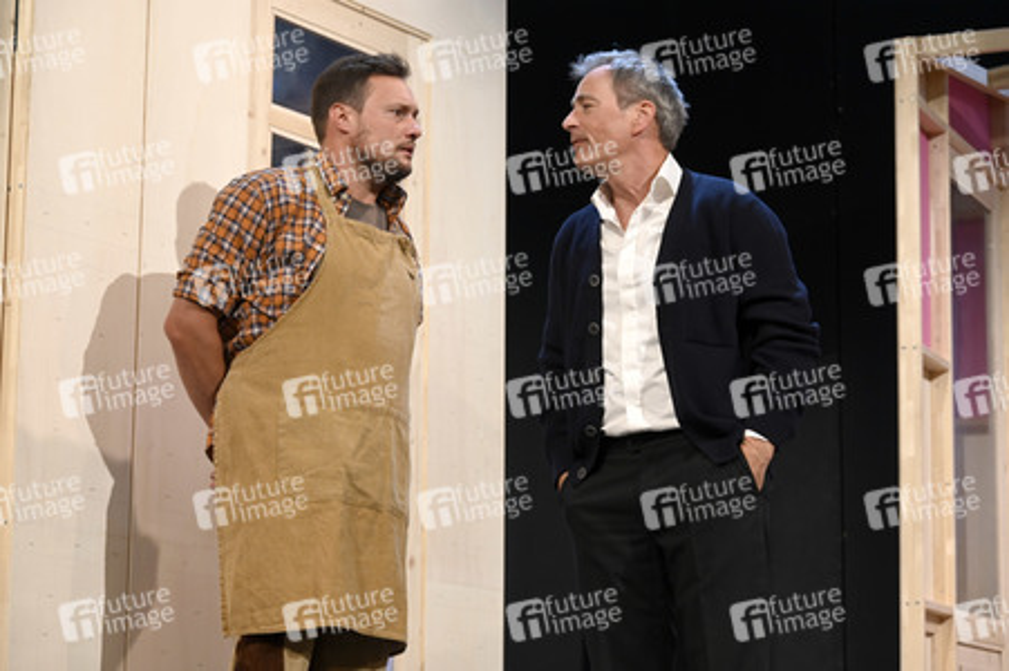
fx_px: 2353
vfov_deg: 16.2
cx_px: 504
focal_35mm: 84
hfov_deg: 24.2
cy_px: 336
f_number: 6.3
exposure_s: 1/80
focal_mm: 84
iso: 1600
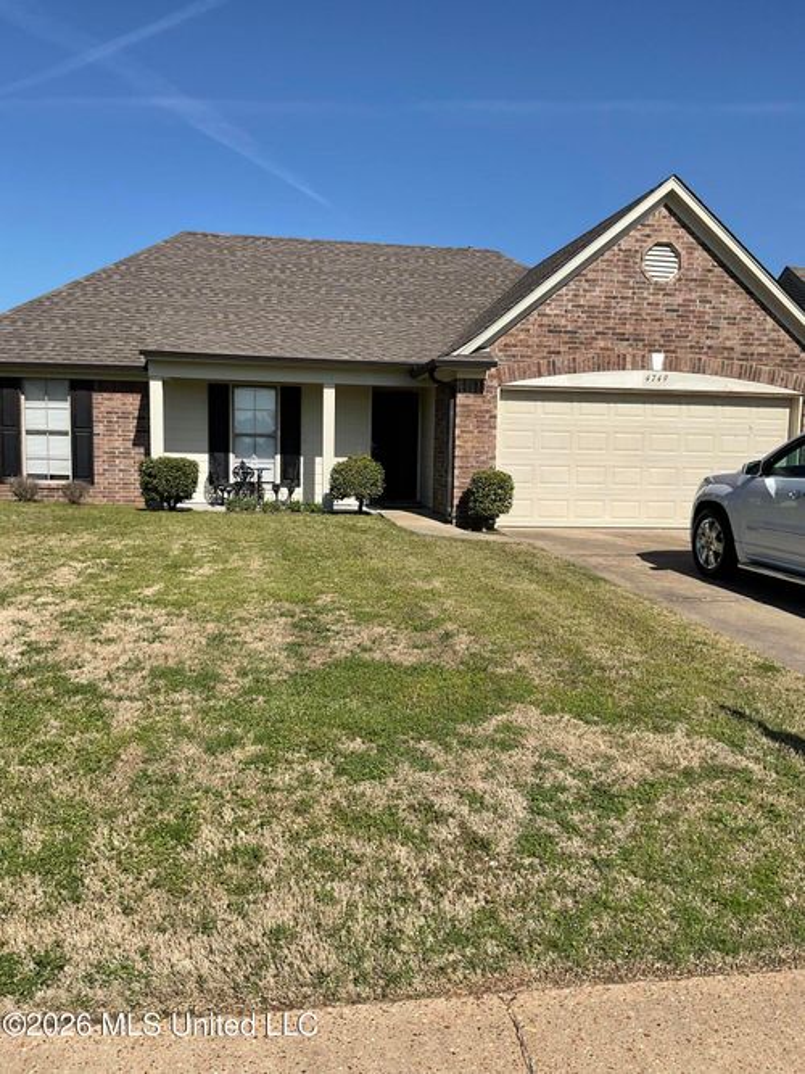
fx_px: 899
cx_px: 402
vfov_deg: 61.7
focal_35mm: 29
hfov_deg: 48.2
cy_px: 537
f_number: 1.8
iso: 16
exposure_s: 1/2667
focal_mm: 3
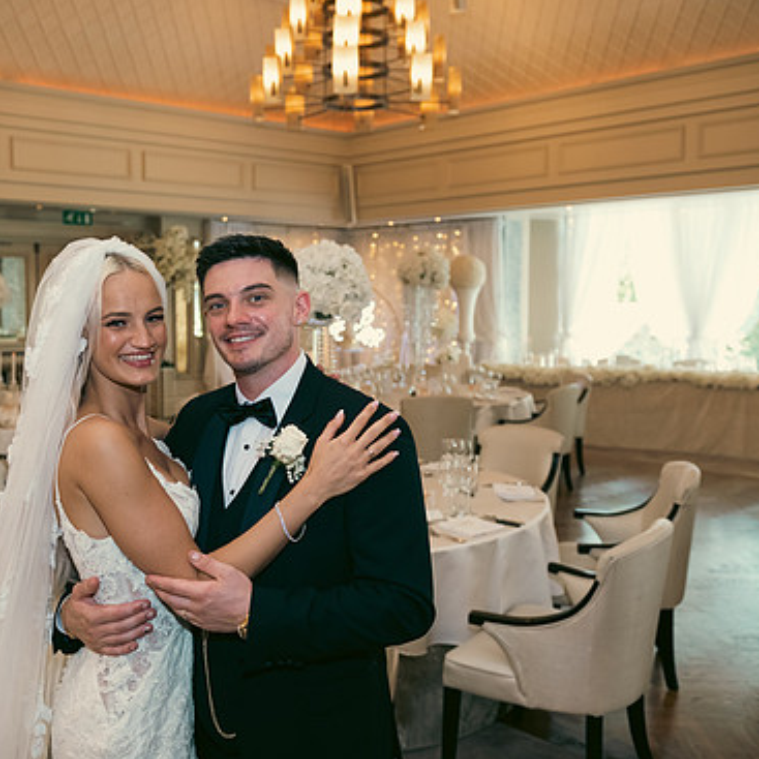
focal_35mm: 39
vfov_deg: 42.8
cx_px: 314
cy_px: 384
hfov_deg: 42.7
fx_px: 967
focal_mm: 29
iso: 640
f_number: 3.5
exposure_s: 1/160
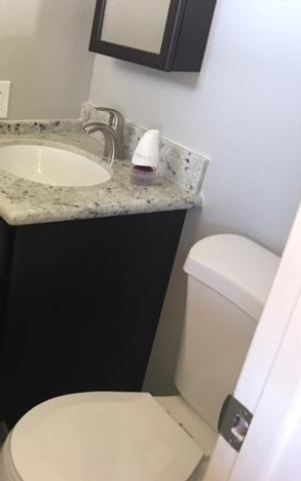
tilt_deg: -25.0
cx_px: -6
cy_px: 244
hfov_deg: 28.5
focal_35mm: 42
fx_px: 551
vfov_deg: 47.2
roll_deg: -5.5
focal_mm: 4.15
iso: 80
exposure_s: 1/10
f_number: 2.2
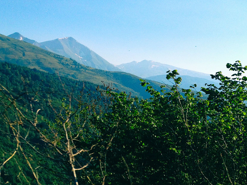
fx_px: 492
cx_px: 157
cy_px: 122
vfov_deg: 21.2
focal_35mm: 69
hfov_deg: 28.0
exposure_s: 1/1346
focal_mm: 4.28
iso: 50
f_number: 2.4
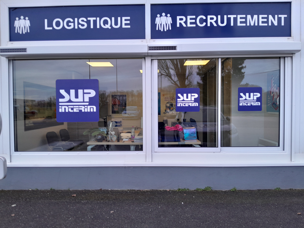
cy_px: 114
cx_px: 152
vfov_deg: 53.1
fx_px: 228
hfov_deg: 67.3
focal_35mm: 26
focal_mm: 3.98
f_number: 1.8
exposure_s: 1/50
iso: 100
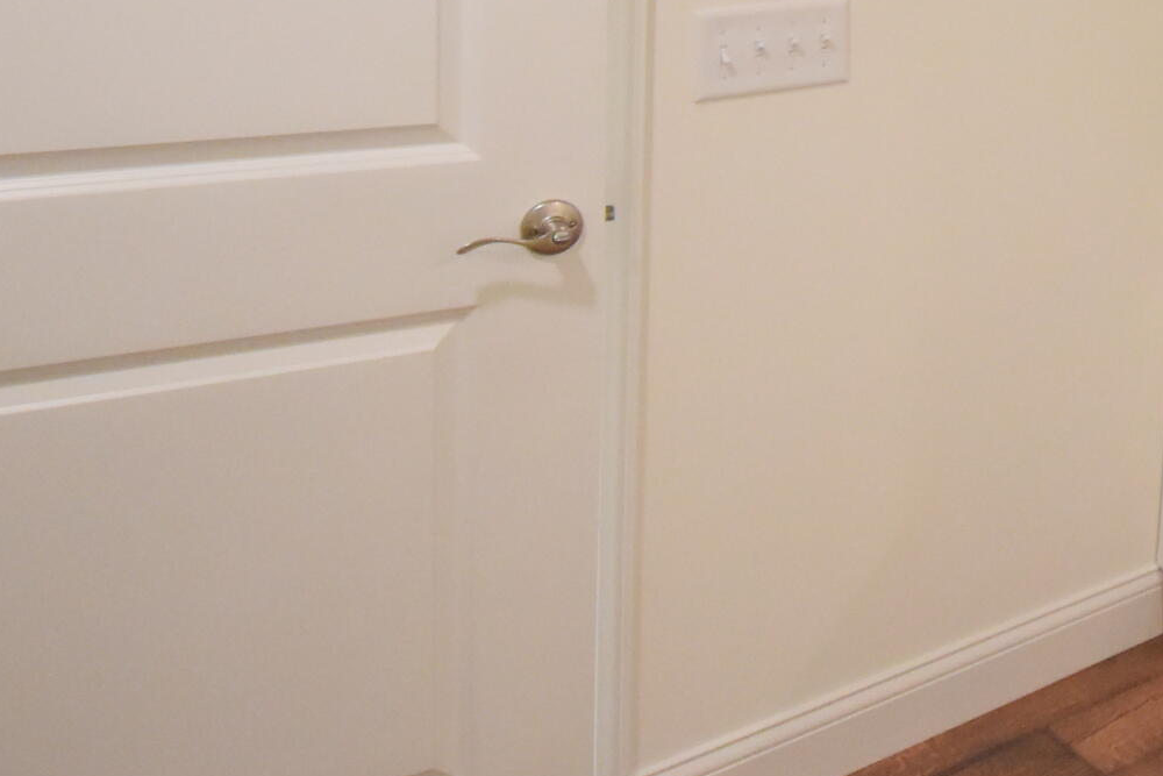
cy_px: -35
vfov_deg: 27.8
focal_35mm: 45
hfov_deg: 35.6
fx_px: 1454
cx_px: 1347
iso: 3200
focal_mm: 10
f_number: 4.5
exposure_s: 1/125
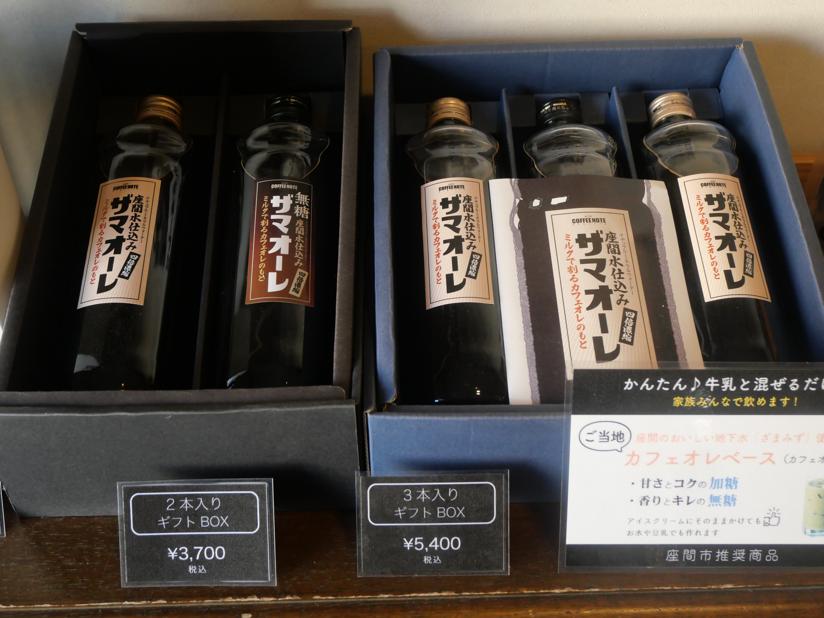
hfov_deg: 49.0
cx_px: 412
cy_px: 309
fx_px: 905
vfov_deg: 37.7
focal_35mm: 38
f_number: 4.3
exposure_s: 1/125
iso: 1600
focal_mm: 19
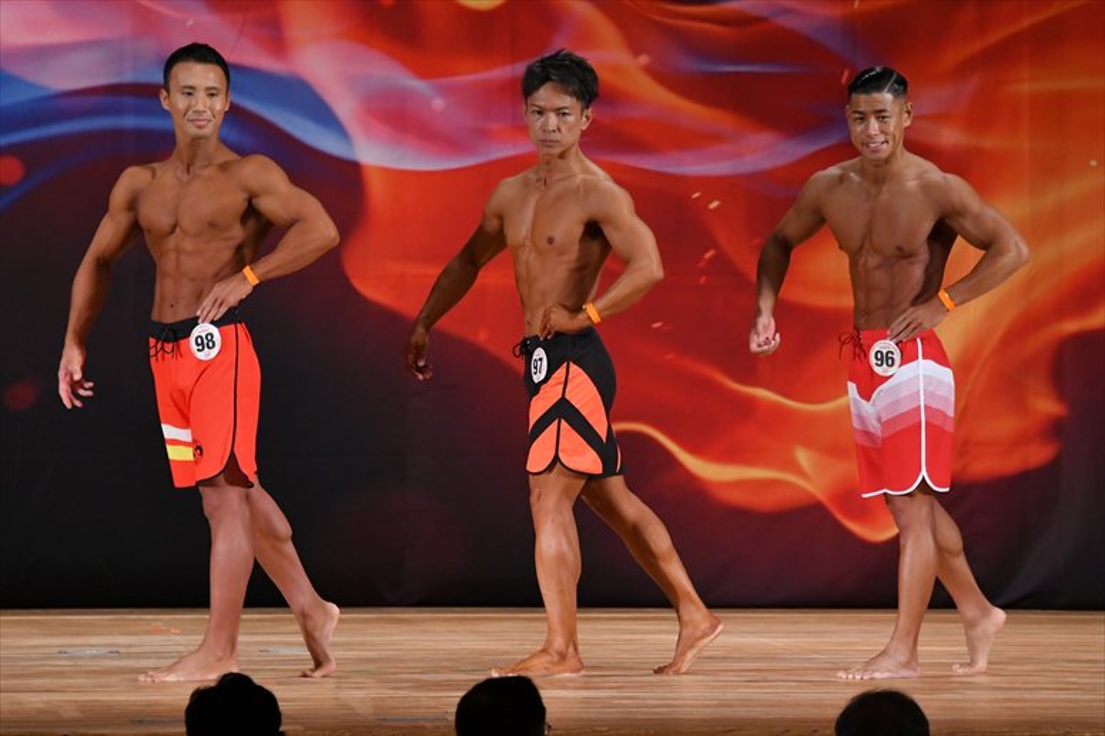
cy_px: 368
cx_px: 552
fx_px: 7363
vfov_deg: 5.7
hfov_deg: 8.6
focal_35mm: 240
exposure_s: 1/400
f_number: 5.6
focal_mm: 160
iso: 3200
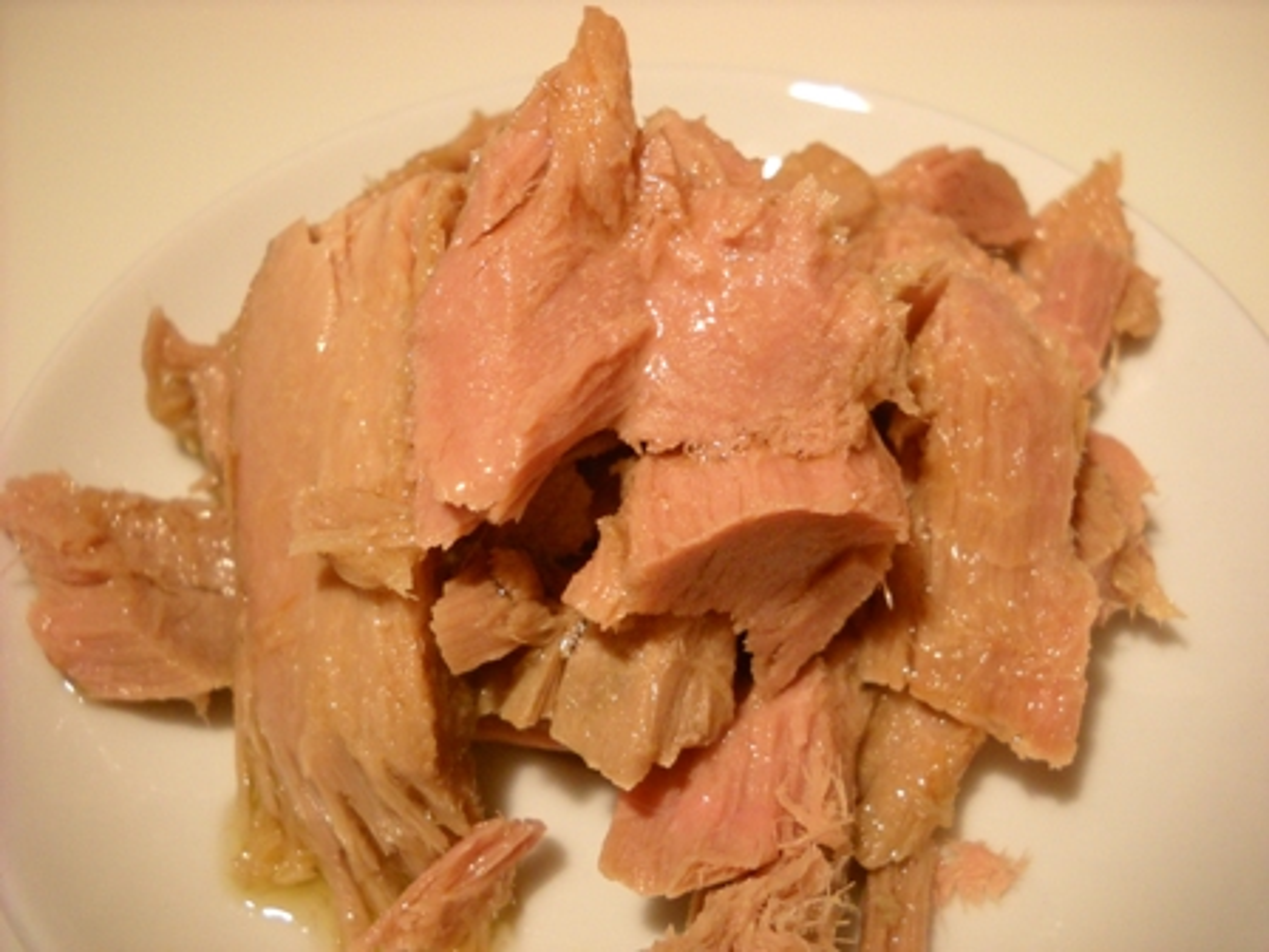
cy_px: 476
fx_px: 1503
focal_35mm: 41
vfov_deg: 35.1
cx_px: 634
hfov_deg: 45.8
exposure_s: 1/44
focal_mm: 6.72
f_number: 3.1
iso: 400
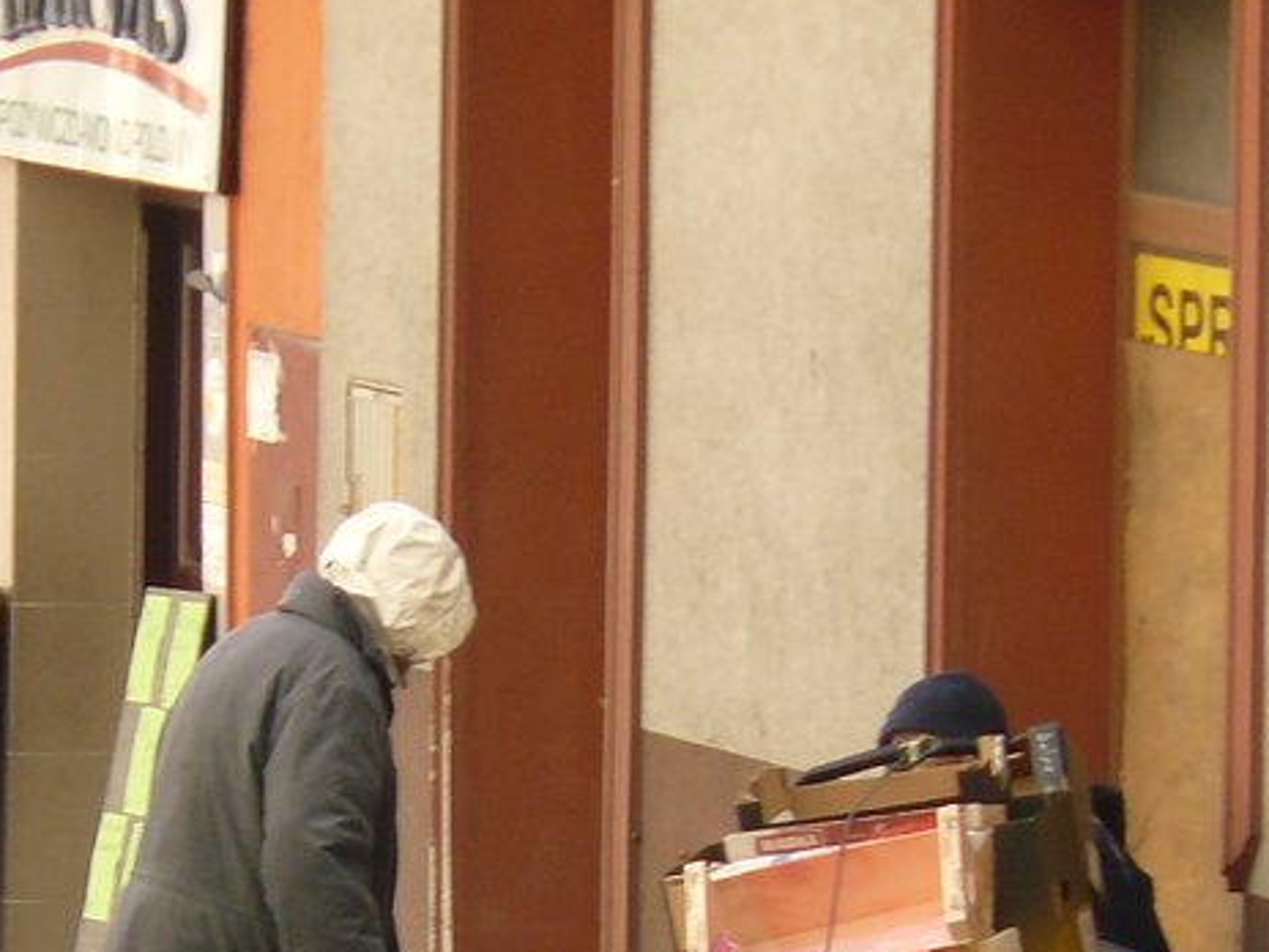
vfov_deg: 2.7
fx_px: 19833
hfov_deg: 3.7
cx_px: 353
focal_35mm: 541
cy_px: 844
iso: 100
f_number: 4
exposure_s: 1/125
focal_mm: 38.9
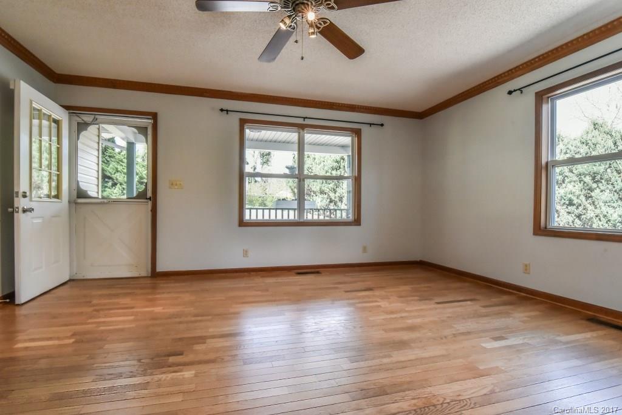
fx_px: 277
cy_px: 208
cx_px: 311
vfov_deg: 73.8
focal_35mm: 16
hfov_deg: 96.7
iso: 4000
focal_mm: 16
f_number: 14
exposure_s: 1/160
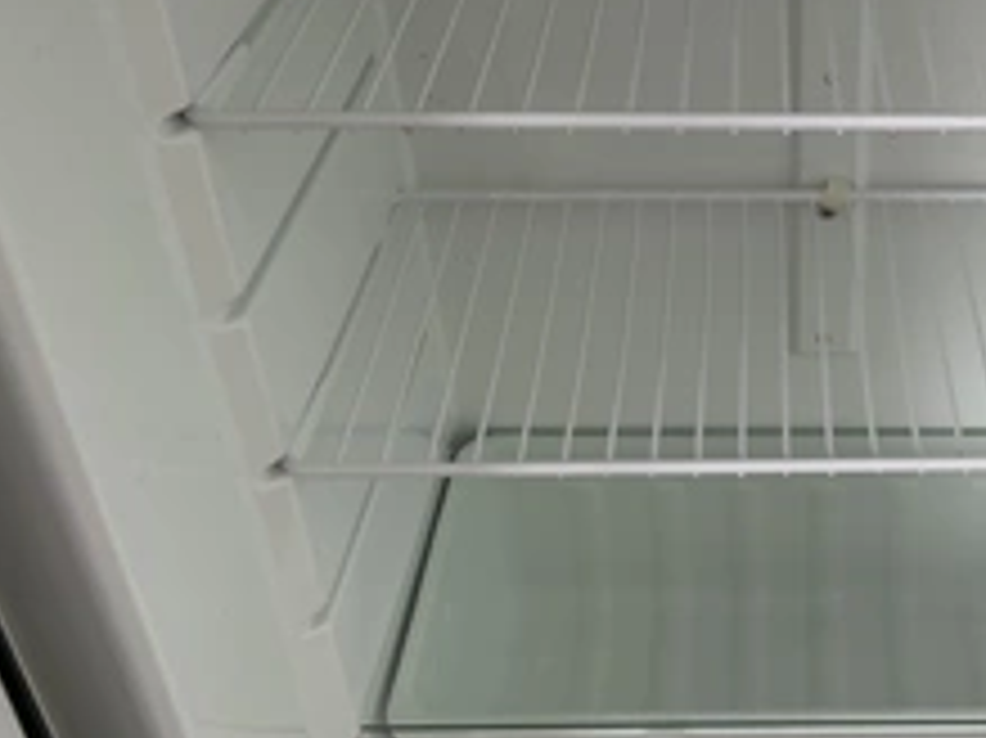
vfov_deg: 27.3
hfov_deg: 34.6
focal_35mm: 53
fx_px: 1509
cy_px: 504
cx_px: 846
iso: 32
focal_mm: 3
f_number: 1.8
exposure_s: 1/122
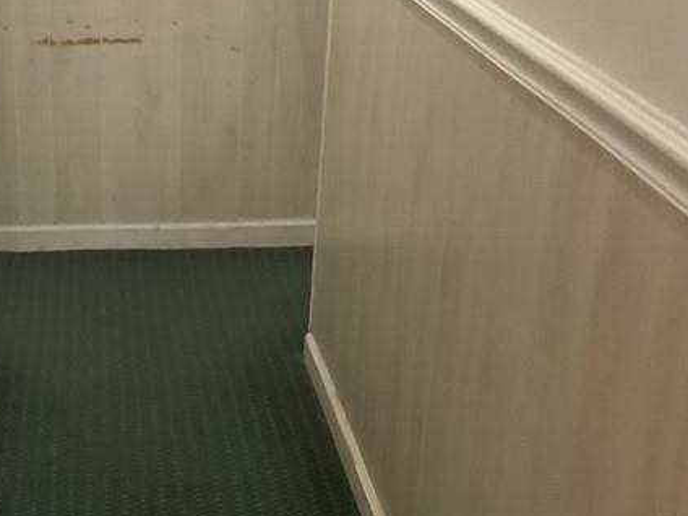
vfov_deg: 20.8
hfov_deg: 26.3
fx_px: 1391
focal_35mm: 70
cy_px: 396
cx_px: 2
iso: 250
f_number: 1.8
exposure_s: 1/40
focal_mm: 3
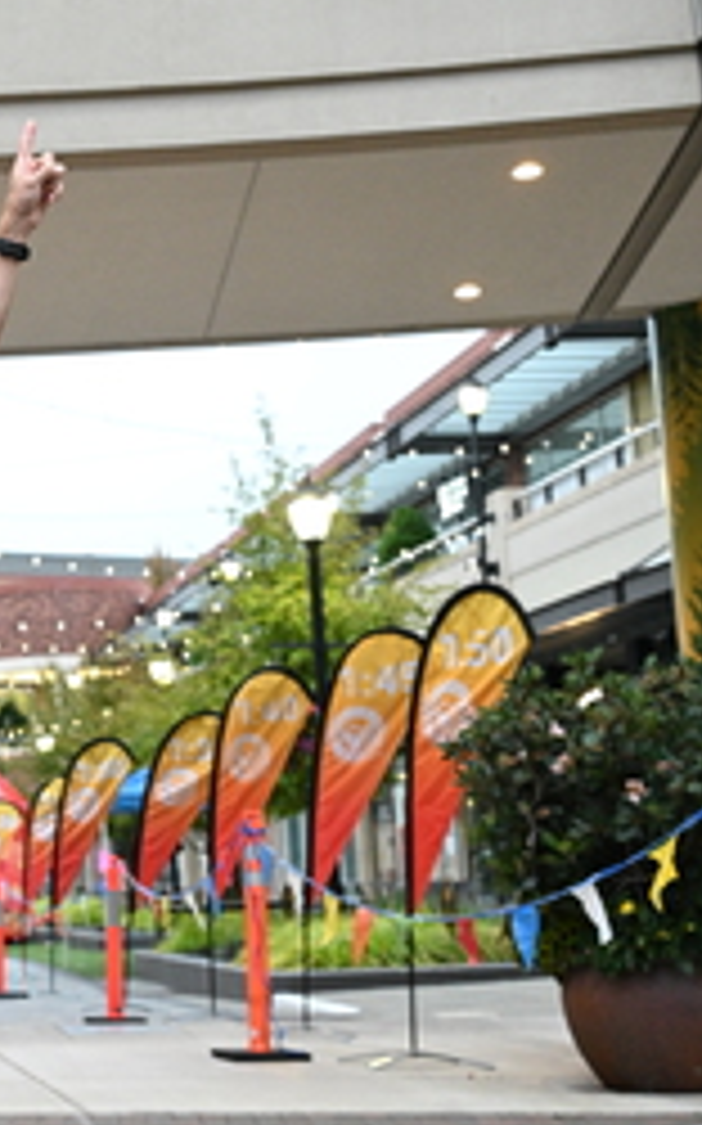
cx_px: -119
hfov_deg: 16.9
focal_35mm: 74
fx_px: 2268
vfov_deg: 27.9
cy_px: 580
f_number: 4
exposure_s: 1/250
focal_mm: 33
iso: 3200
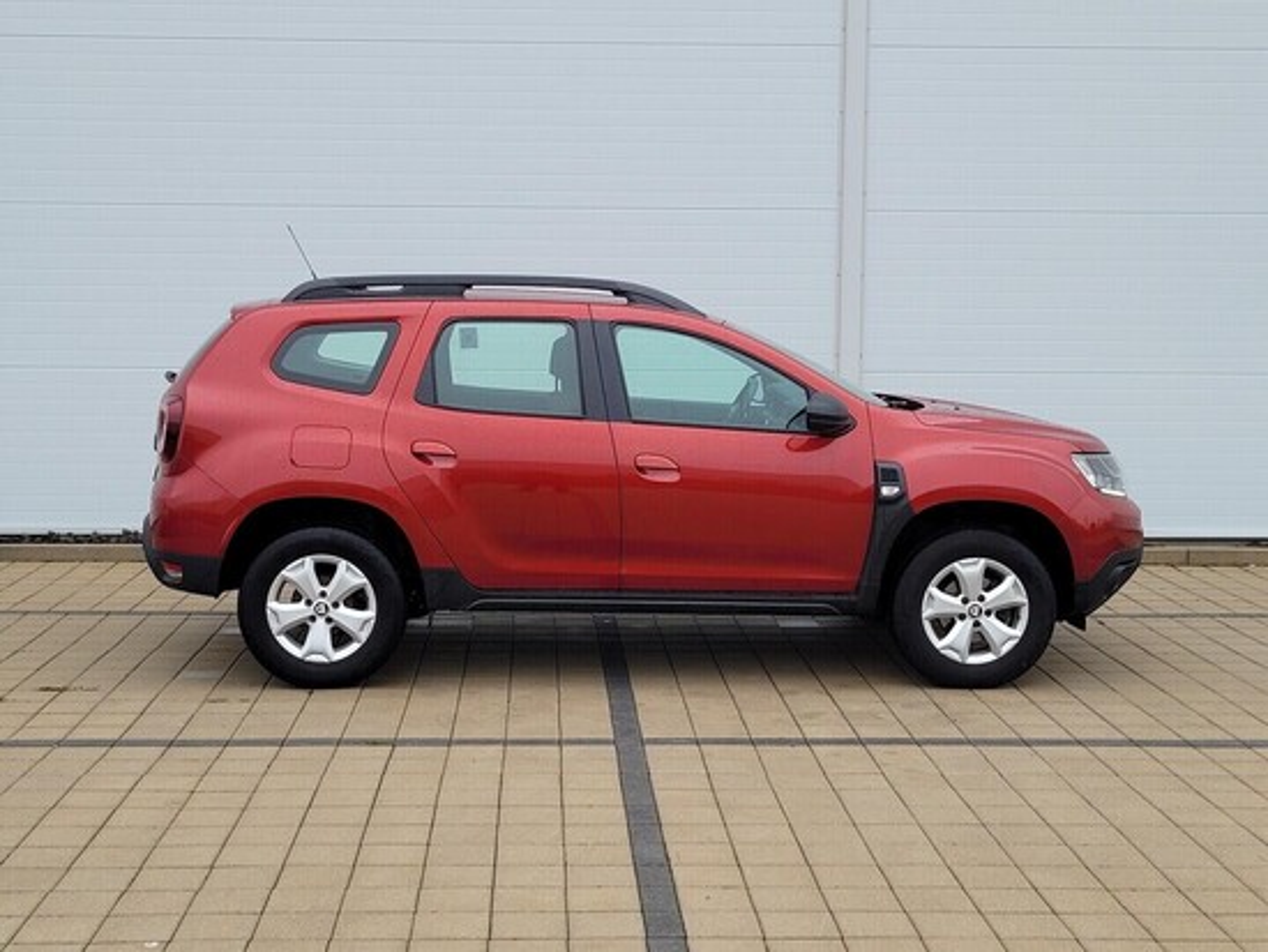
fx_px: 953
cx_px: 634
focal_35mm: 26
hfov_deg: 67.3
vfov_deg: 53.1
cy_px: 476
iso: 40
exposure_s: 1/196
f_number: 1.8
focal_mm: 5.4
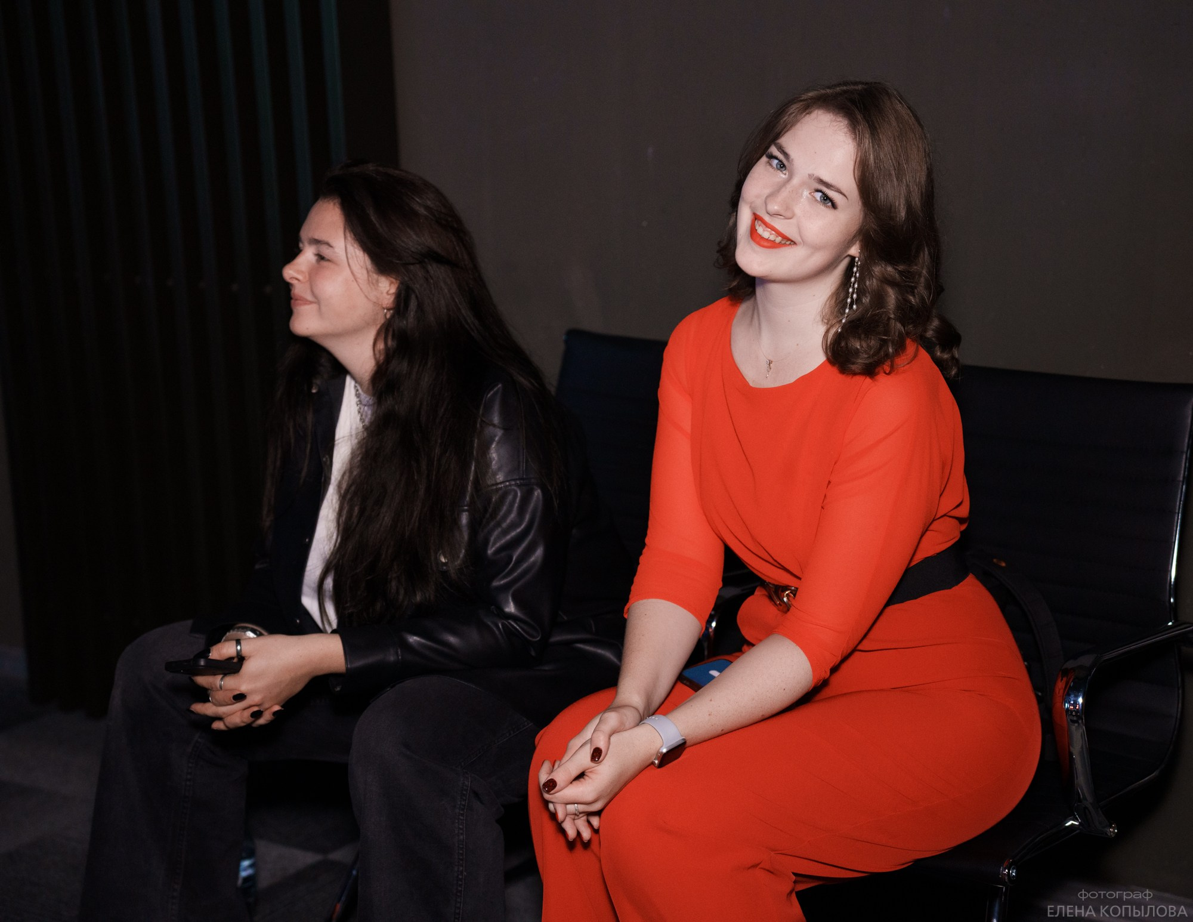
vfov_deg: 22.6
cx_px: 596
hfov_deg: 29.0
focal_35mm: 66
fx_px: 2304
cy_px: 461
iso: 1600
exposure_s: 1/160
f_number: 2.8
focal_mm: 60
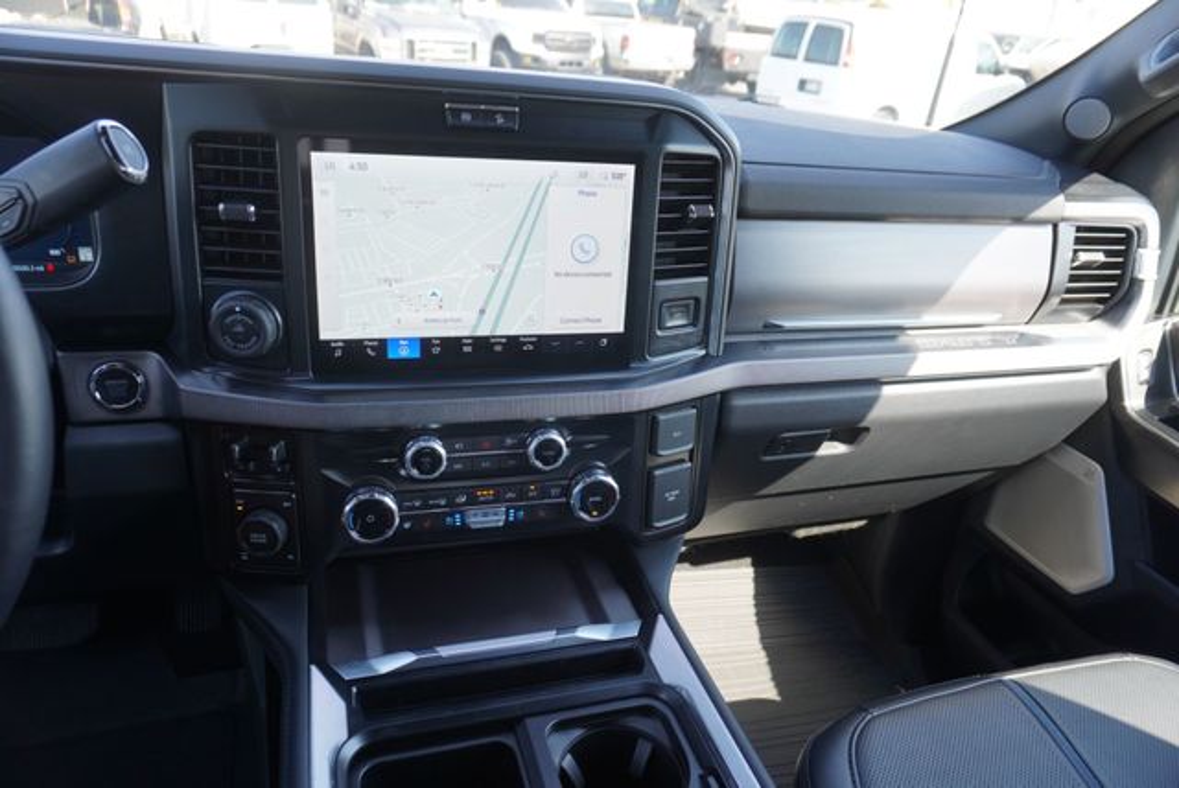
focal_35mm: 24
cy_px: 394
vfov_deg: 53.2
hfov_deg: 73.7
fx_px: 787
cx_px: 590
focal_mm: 16
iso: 100
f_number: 4
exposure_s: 1/80
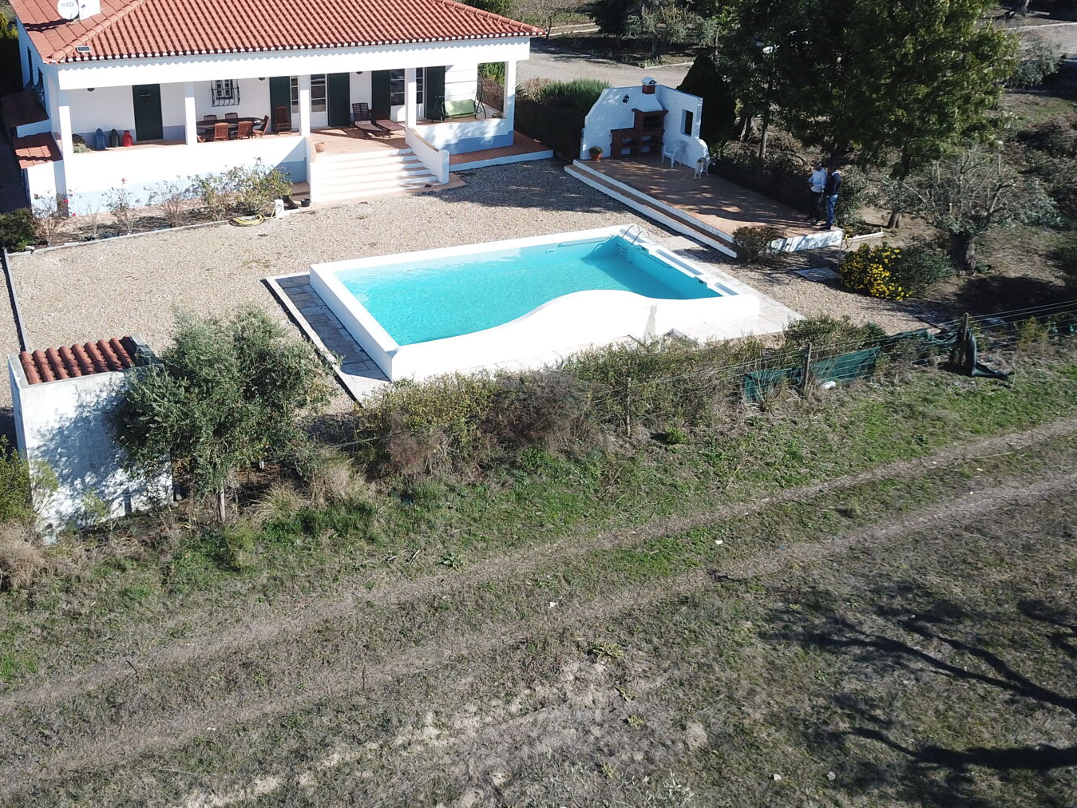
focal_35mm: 37
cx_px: 400
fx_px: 1151
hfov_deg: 49.6
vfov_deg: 38.0
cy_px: 240
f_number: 2.2
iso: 100
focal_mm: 4.73
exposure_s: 1/1083
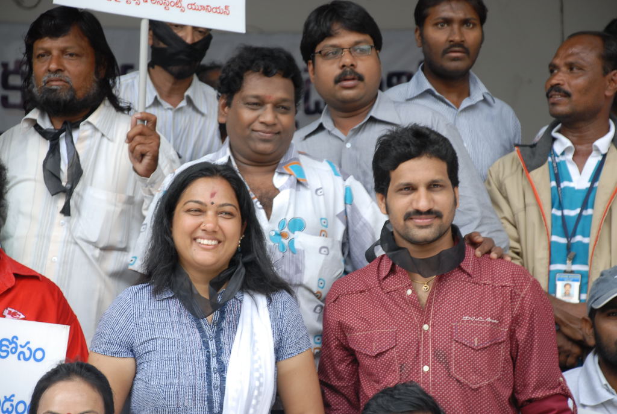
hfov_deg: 14.4
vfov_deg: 9.7
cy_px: 207
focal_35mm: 142
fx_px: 2447
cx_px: 308
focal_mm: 95
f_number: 5.6
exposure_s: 1/125
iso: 250
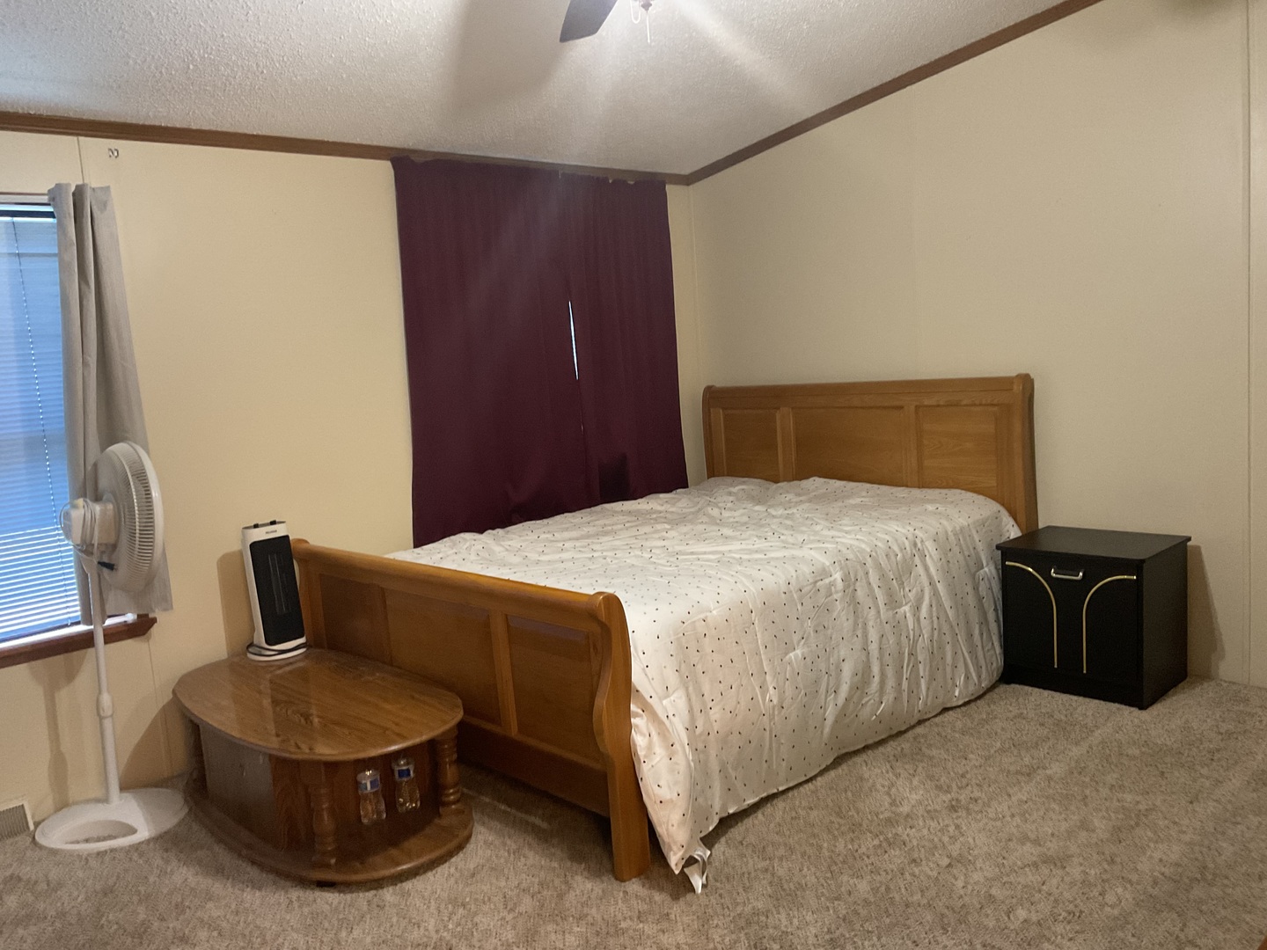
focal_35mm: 29
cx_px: 634
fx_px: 1061
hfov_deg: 61.7
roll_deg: +2.9
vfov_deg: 48.2
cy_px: 475
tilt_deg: -8.2
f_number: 1.8
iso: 320
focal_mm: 3
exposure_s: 1/40
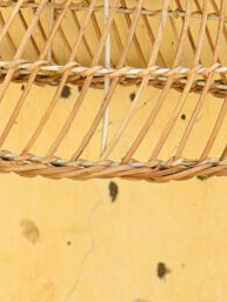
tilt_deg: -5.7
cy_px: -5
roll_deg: -1.7
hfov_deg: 7.8
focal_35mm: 191
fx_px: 1669
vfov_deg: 10.3
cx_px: 55
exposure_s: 1/1009
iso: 80
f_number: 1.78
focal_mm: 6.86
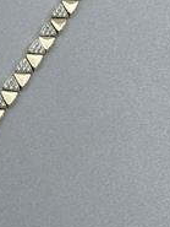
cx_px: -48
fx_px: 903
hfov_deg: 10.5
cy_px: 110
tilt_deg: -61.7
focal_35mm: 138
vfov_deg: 14.3
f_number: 1.78
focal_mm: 6.76
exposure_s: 1/1575
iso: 64
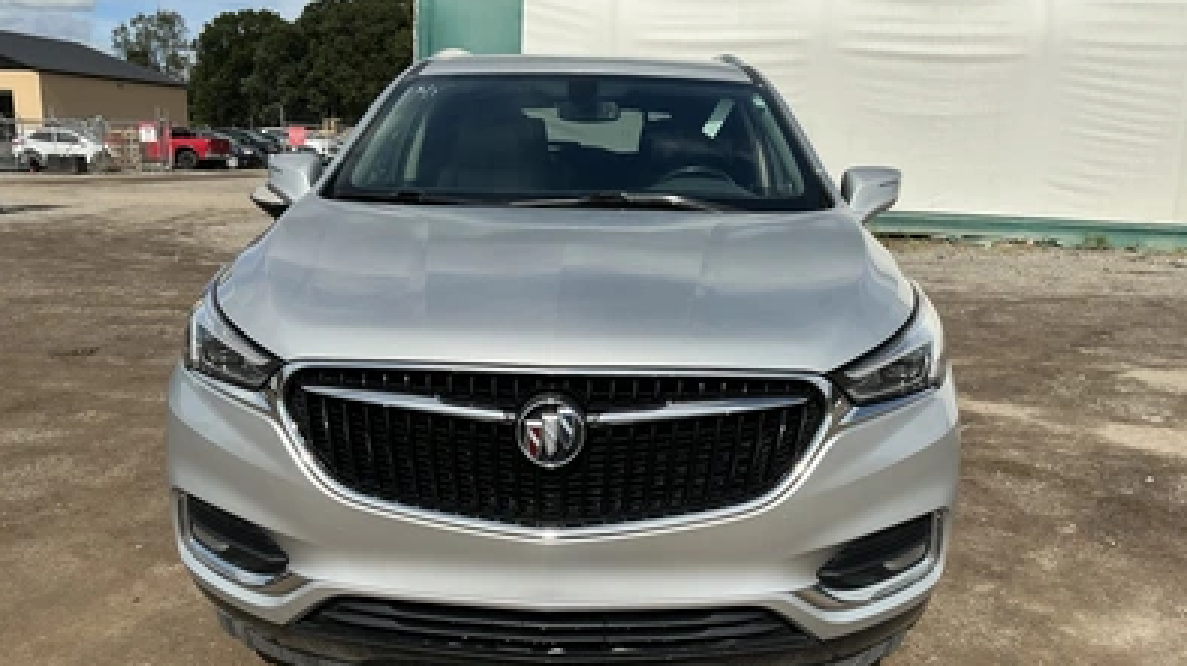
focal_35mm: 31
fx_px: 975
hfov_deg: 62.7
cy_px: 398
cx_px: 590
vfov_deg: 37.6
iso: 25
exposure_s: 1/2667
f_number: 1.8
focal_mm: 3
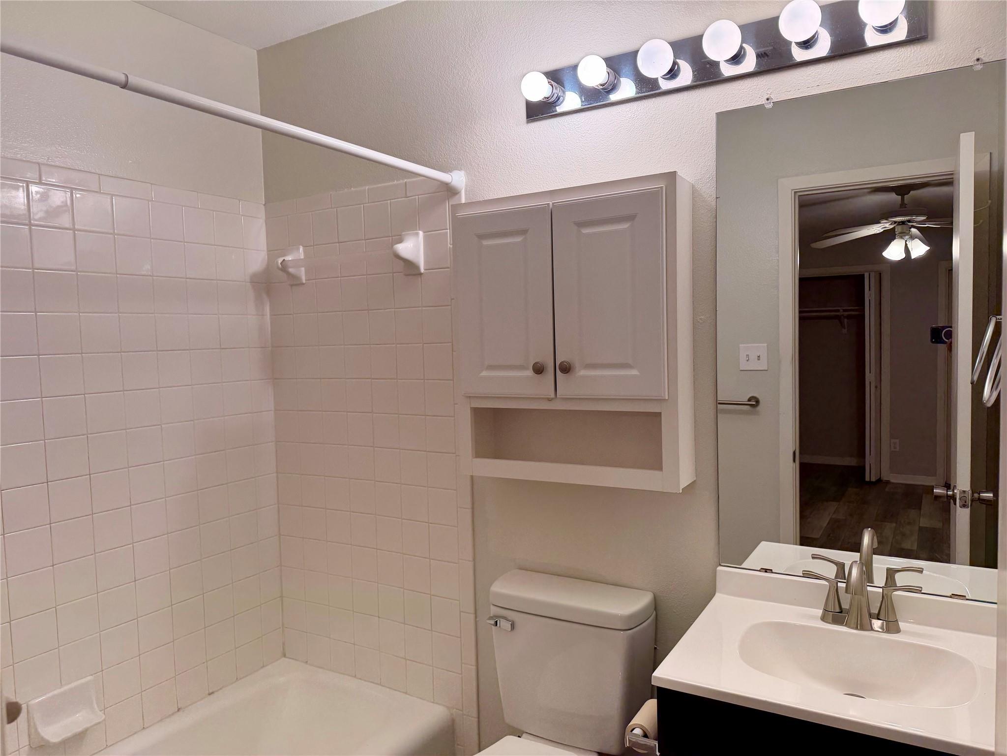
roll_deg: +1.5
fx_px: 698
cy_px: 378
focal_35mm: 24
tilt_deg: -3.5
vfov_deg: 56.8
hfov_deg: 71.6
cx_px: 504
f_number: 1.78
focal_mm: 6.76
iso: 80
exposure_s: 1/170
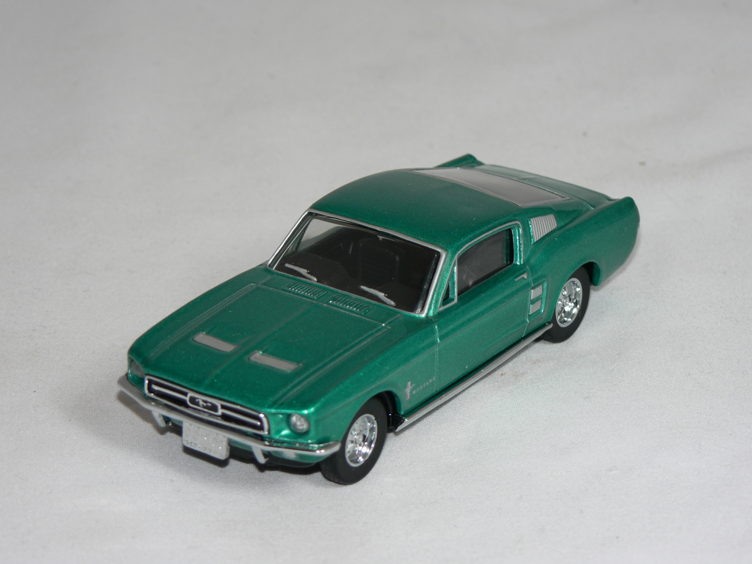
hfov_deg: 15.2
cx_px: 376
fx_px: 2824
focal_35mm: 130
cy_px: 282
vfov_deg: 11.4
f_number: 3.2
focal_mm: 21.6
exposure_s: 1/60
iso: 80
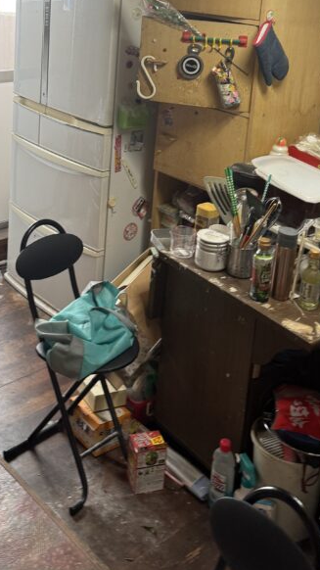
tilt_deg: -13.0
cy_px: 103
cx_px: 130
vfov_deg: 42.3
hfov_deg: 25.9
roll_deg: -2.9
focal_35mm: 46
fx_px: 694
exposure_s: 1/60
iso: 160
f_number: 1.78
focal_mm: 6.76
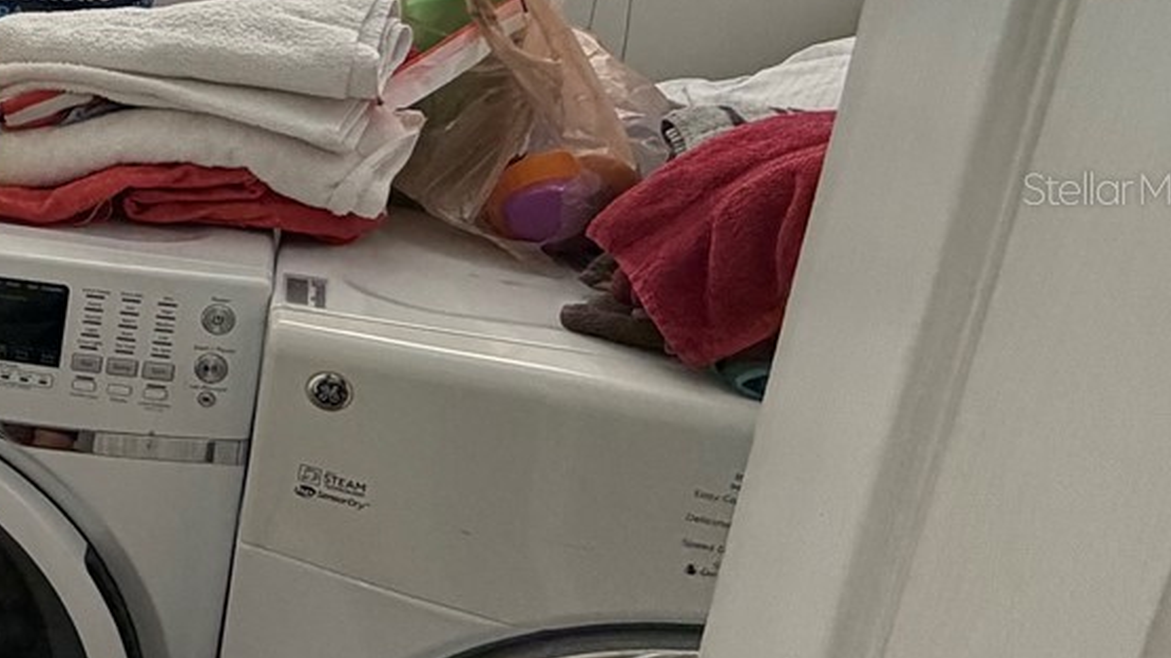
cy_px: 188
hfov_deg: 31.3
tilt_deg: -15.7
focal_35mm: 44
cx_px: -466
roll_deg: +0.5
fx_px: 1366
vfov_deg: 26.8
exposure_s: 1/81
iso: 320
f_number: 2.2
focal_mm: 2.22
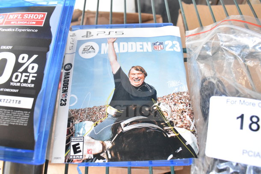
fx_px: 196
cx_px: 130
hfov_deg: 67.4
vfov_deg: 48.0
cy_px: 87
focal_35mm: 27
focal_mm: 18
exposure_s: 1/160
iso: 6400
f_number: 6.3
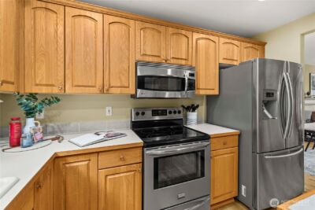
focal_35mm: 15
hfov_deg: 100.4
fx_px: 131
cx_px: 158
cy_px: 105
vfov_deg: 77.4
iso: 1000
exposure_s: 1/4
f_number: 7.1
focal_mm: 15
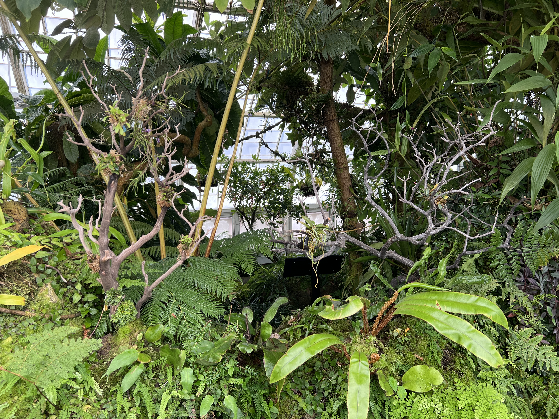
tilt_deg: -3.5
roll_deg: +2.1
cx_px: 280
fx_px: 420
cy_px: 210
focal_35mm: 26
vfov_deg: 53.1
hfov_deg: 67.3
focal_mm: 5.7
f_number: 1.5
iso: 64
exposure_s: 1/160
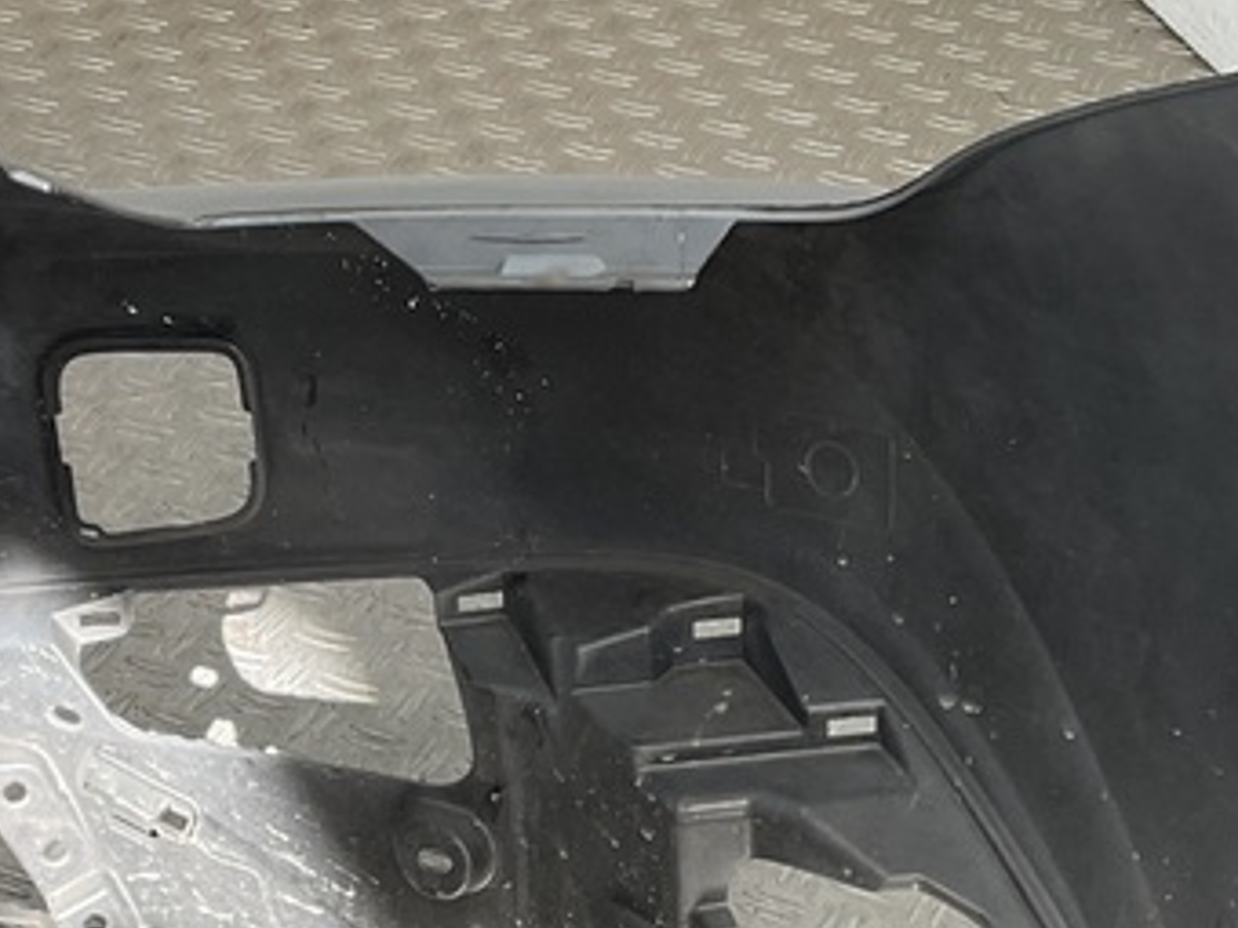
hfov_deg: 22.8
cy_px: 731
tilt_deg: -38.5
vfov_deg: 17.0
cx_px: 583
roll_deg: -1.8
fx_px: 3076
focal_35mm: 86
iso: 16
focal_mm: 3
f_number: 1.8
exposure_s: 1/128
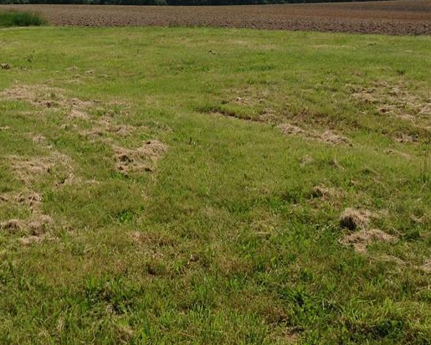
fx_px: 867
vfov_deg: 22.0
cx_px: 114
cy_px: 34
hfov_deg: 27.6
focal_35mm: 68
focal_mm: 4.28
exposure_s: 1/3030
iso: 50
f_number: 2.4
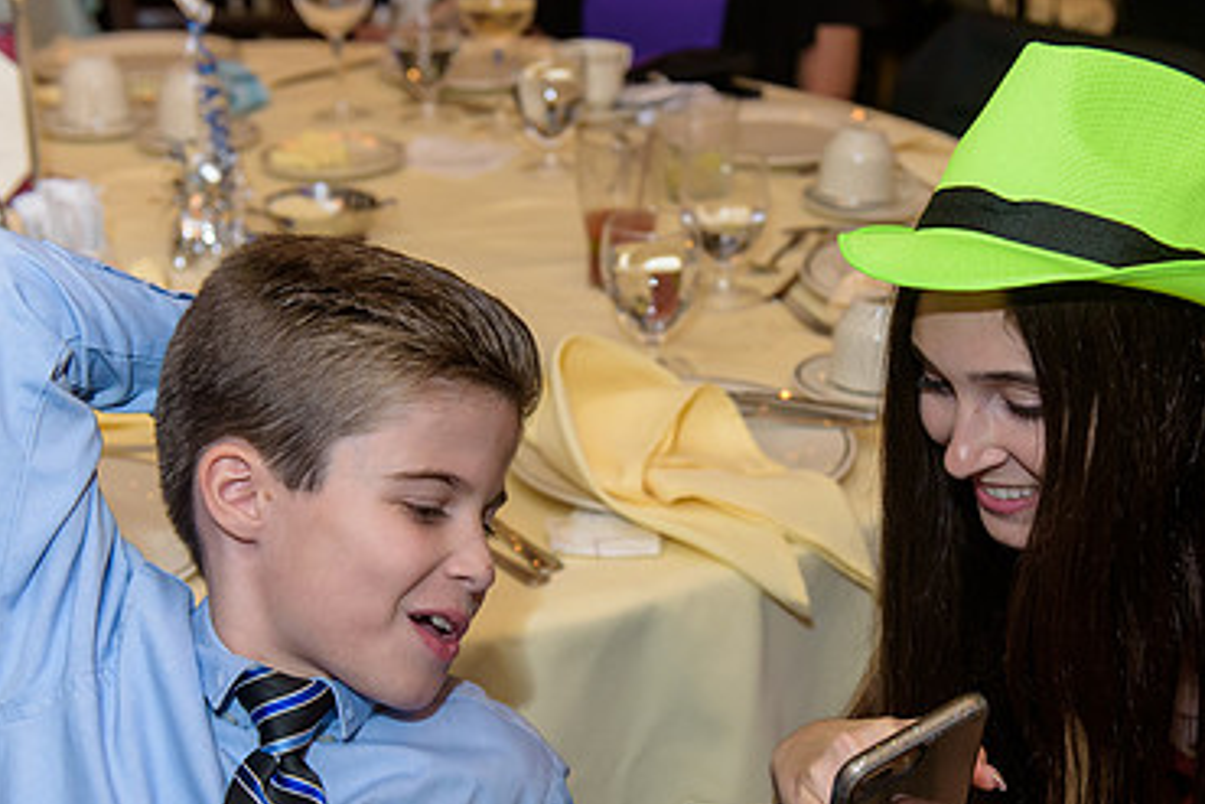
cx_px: 804
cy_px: 548
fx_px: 2310
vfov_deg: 19.7
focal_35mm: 69
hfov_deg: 29.0
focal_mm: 44
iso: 1600
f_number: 3.2
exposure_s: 1/125
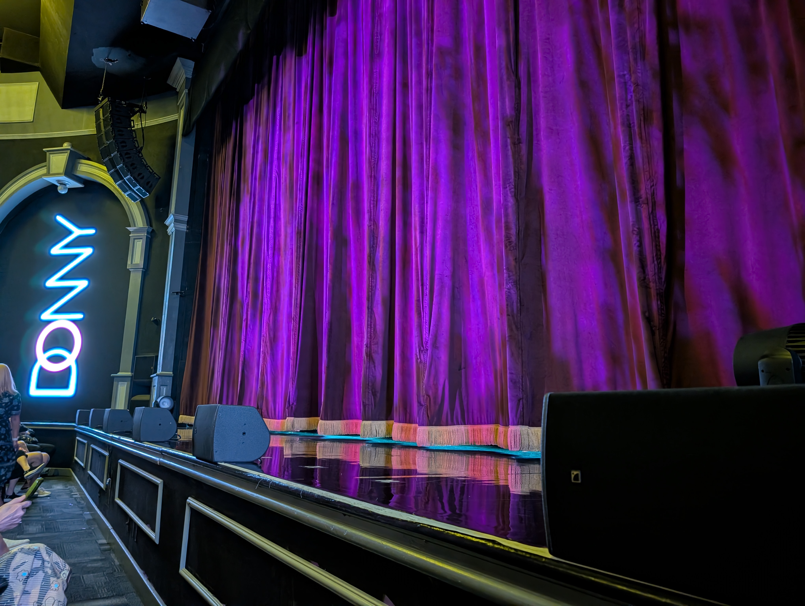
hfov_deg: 71.5
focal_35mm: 24
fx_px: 559
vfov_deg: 56.9
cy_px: 303
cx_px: 402
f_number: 1.68
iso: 523
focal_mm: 6.9
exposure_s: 1/17.1
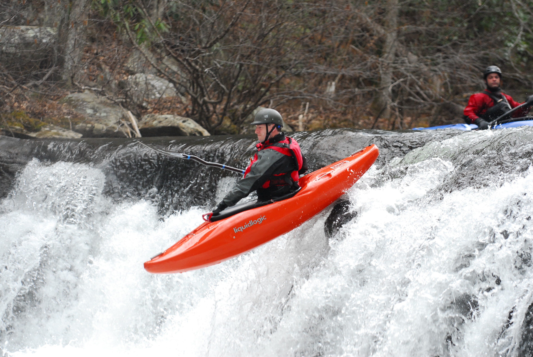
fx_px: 3113
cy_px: 178
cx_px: 266
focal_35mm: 210
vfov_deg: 6.6
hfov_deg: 9.8
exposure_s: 1/320
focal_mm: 140
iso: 640
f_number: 2.8
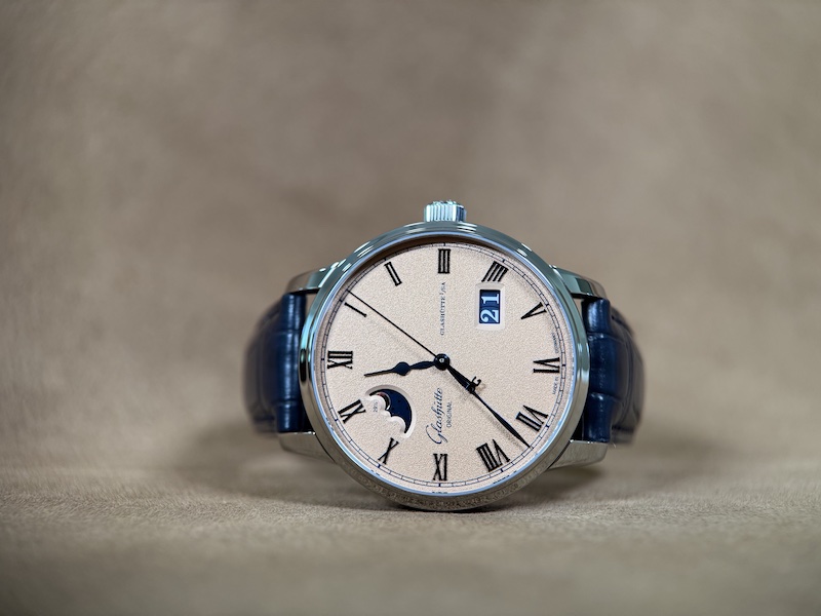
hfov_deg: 71.6
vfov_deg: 56.8
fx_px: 569
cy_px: 308
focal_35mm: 24
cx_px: 410
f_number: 1.78
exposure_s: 1/120
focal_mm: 6.76
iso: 160
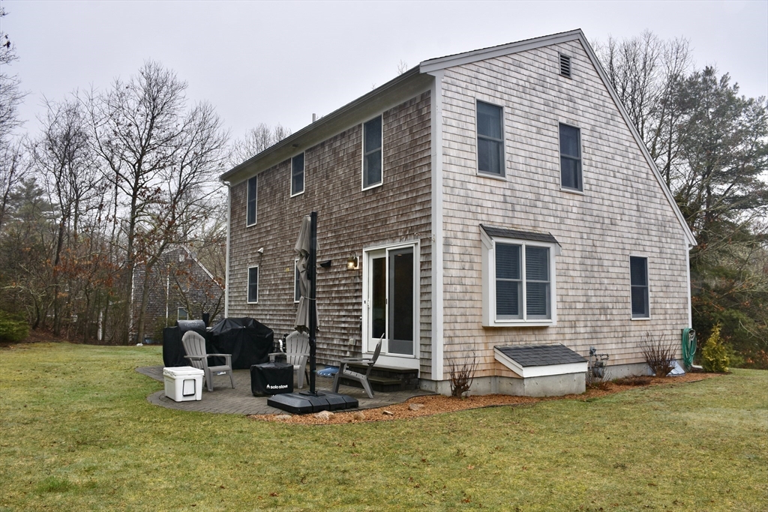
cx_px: 384
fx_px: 576
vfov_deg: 47.9
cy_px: 256
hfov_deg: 67.4
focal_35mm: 27
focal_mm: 18
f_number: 6.3
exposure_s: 1/250
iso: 100
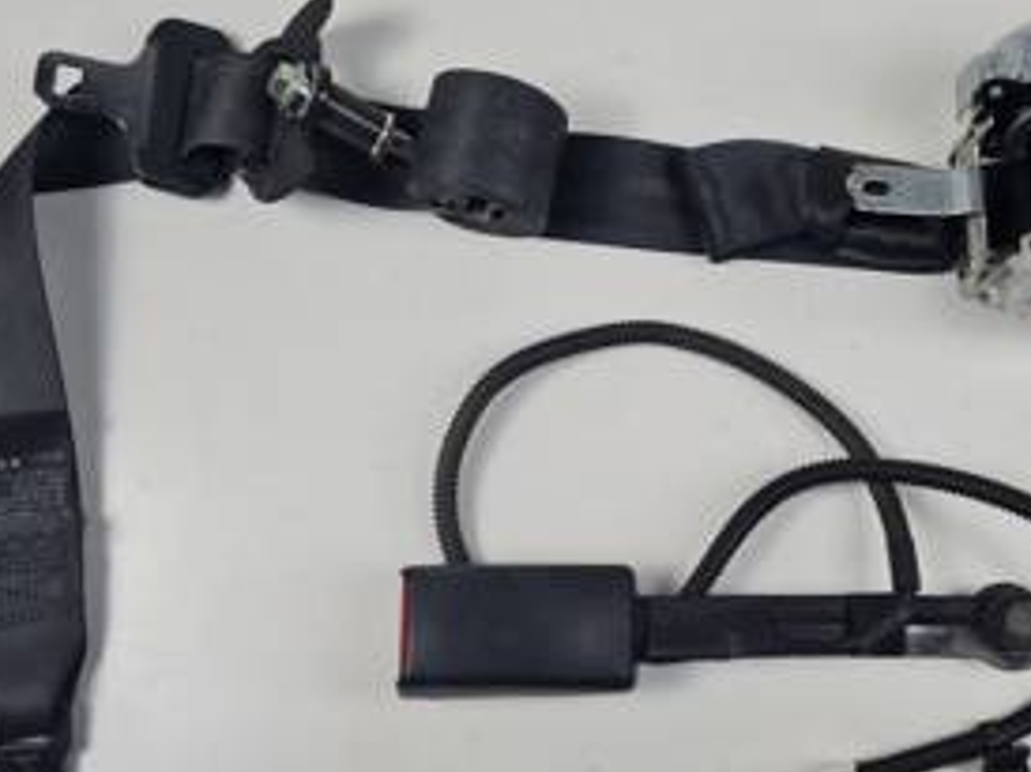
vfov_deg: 37.7
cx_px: 610
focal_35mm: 38
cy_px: 373
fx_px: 1131
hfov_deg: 48.8
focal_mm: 5.4
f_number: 1.8
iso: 50
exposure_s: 1/439
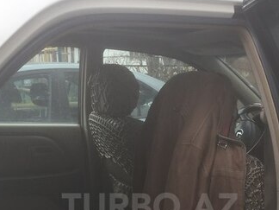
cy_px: 206
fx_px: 476
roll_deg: +0.7
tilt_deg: -12.7
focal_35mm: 59
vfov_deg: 23.8
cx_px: 150
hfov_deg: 32.7
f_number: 2.2
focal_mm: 4.15
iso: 32
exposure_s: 1/482
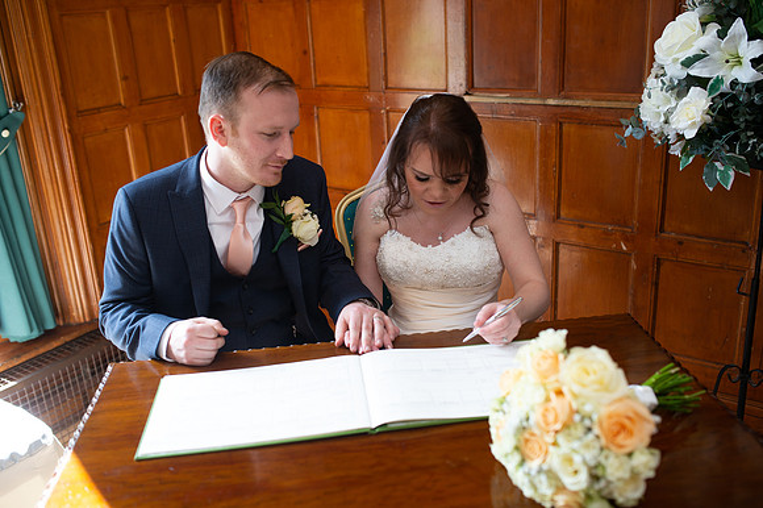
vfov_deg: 37.8
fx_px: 741
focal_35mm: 35
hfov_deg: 54.5
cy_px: 254
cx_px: 382
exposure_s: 1/100
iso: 160
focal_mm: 35
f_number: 2.8
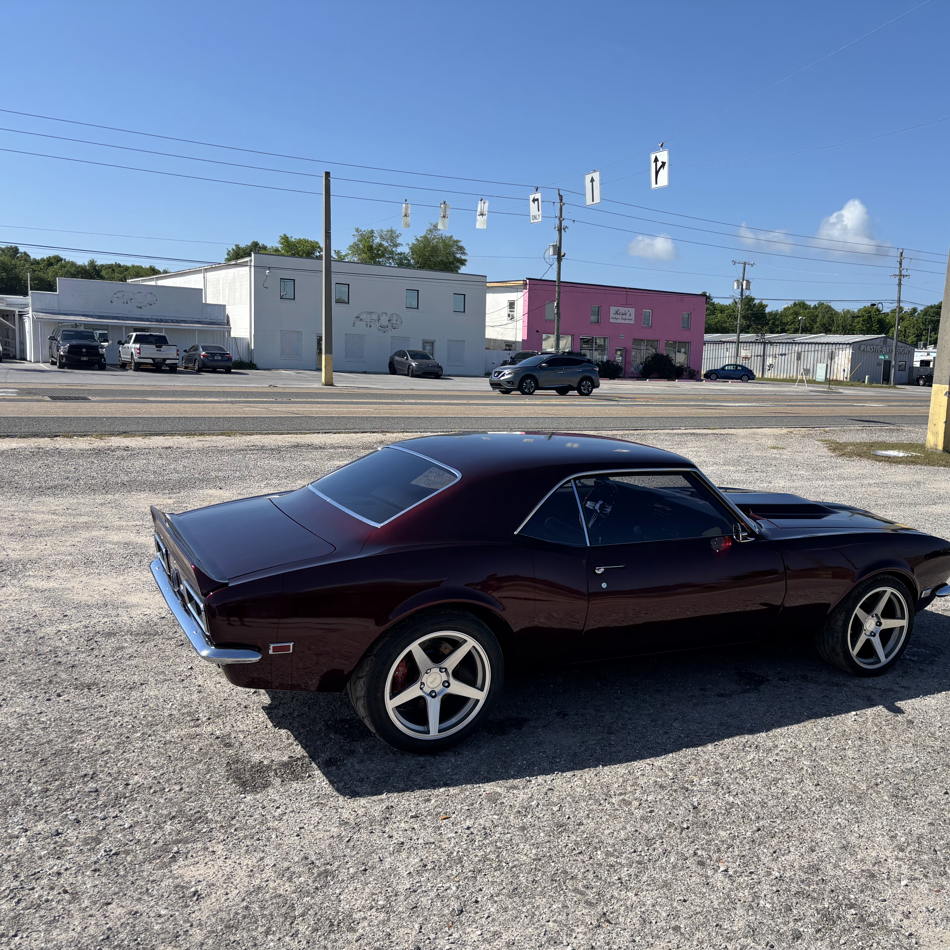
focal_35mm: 31
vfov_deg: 52.5
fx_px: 963
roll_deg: -2.9
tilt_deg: -8.0
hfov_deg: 51.9
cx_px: 598
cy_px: 475
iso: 50
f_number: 1.6
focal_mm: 5.96
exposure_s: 1/3534
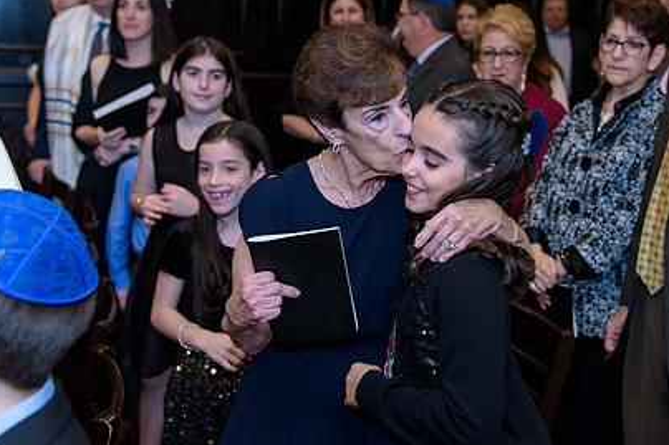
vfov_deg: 28.9
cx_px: 419
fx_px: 854
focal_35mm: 46
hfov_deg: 42.4
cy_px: 130
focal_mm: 32
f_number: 3.2
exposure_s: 1/125
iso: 1250
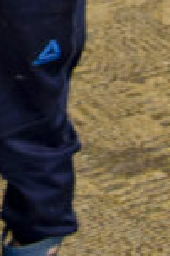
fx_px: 1945
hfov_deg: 4.9
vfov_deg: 7.0
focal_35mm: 274
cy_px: -387
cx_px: -247
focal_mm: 24
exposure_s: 1/60
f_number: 3.5
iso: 800
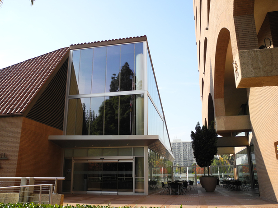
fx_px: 257
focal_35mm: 32
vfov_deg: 44.1
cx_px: 139
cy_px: 104
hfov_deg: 56.8
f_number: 2.8
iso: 100
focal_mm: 6.8
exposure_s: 1/880
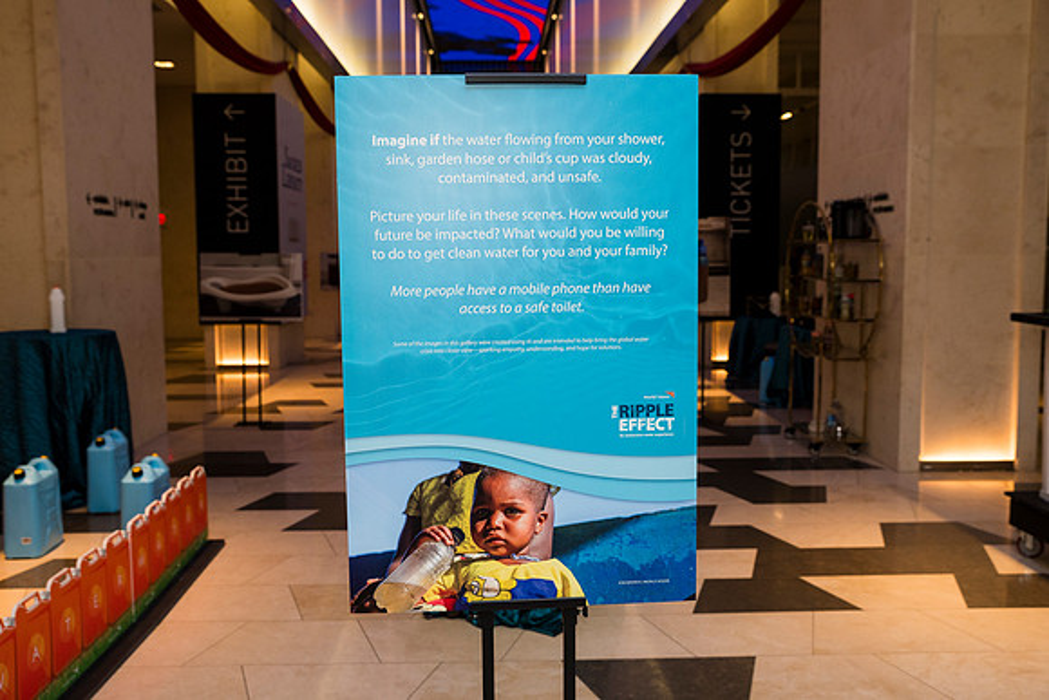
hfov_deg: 54.4
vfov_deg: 37.9
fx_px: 1020
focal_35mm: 35
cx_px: 524
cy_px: 350
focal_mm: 35
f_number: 4.5
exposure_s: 1/125
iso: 800
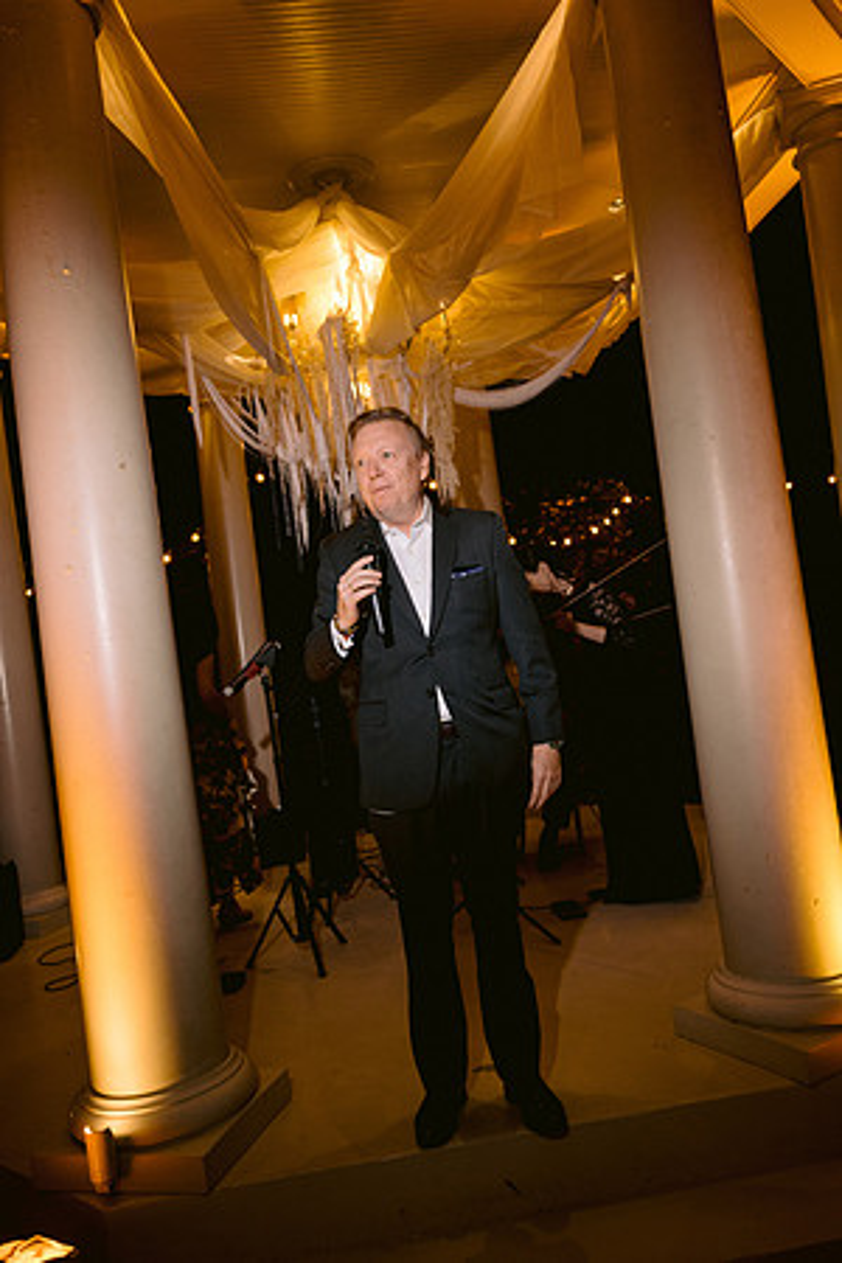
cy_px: 632
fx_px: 982
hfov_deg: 46.4
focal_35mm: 28
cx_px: 421
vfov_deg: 65.5
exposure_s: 1/80
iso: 800
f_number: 4
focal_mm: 28
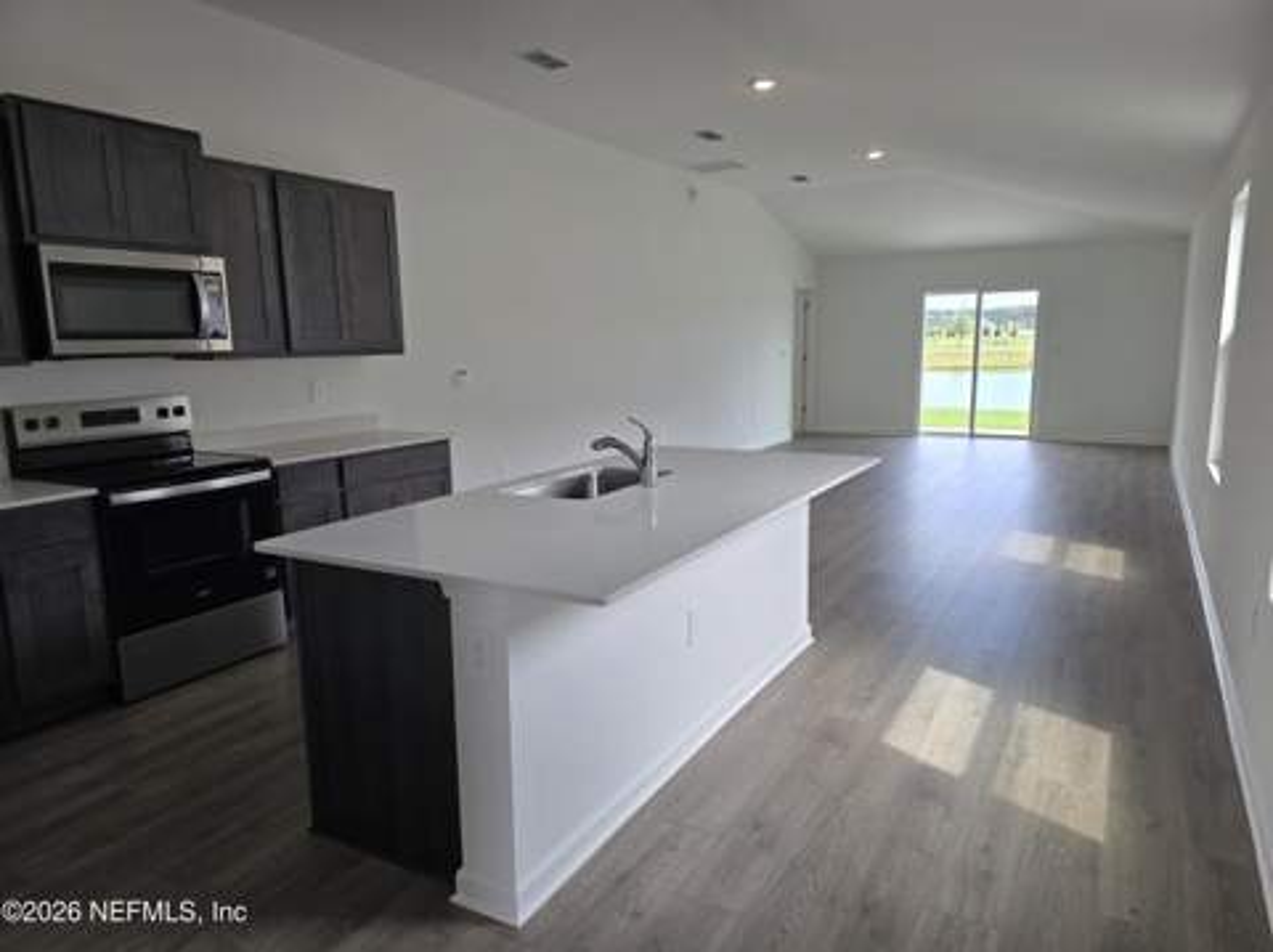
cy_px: 476
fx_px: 845
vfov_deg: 58.8
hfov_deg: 74.0
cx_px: 636
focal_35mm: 23
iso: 32
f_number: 1.7
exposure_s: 1/120
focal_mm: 6.3
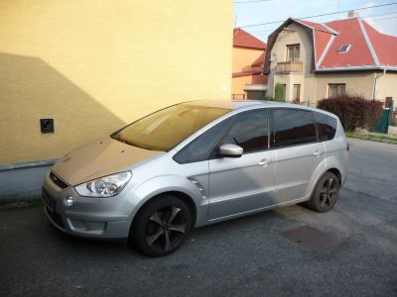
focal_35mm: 28
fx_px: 321
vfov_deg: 49.7
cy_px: 148
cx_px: 198
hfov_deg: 63.4
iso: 200
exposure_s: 1/800
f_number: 3.3
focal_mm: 4.7
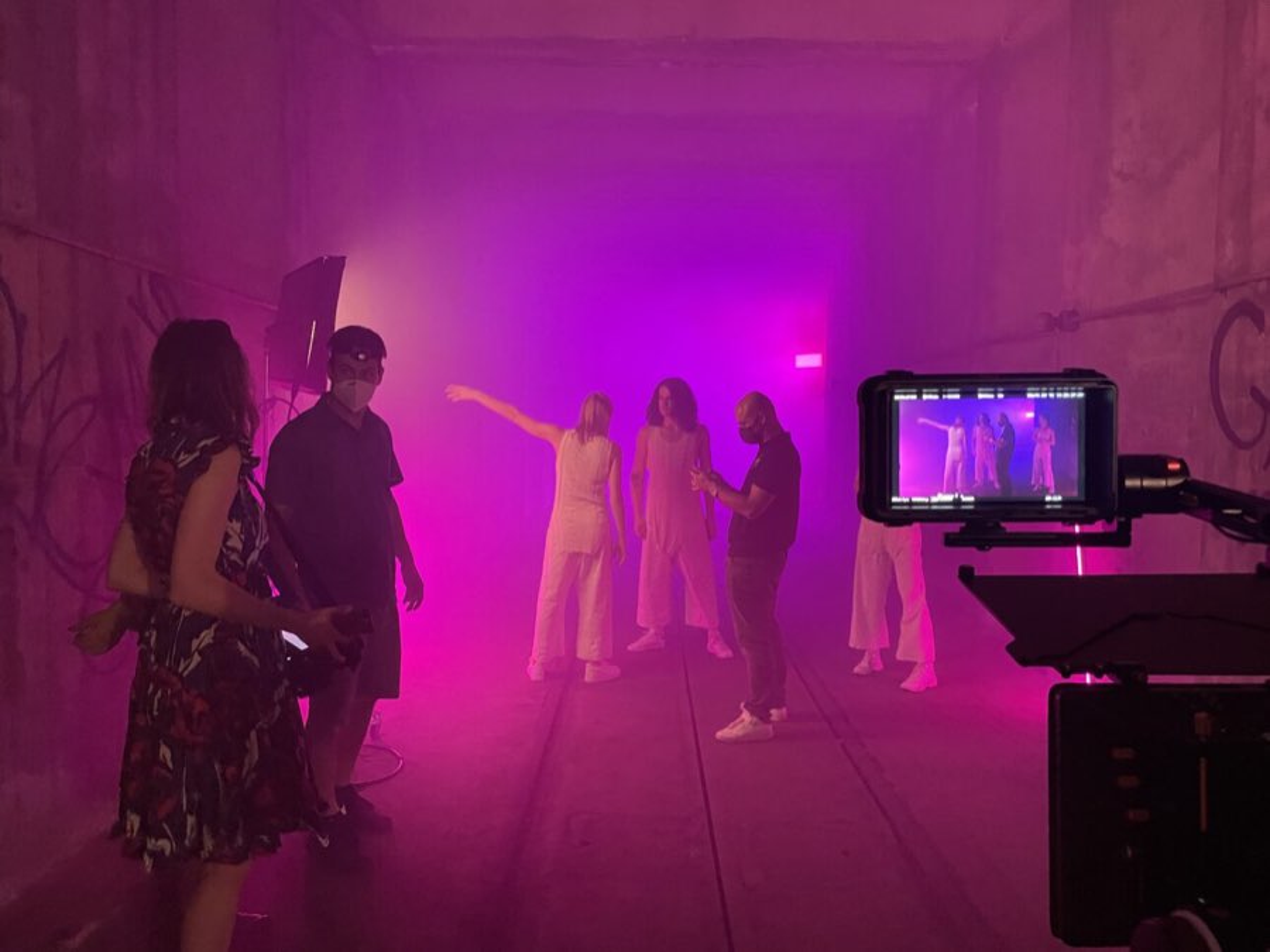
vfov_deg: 53.1
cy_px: 476
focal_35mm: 26
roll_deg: -0.4
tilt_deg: -3.2
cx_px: 635
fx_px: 954
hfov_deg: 67.3
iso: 640
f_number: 1.6
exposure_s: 1/30
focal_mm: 4.2
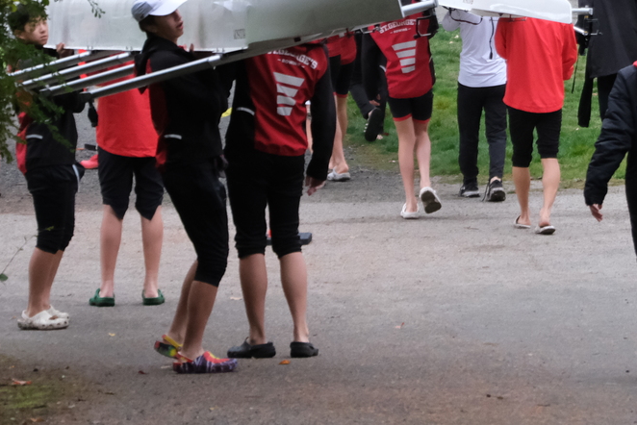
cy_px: 18
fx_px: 5133
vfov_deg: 4.7
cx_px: 402
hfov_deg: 7.1
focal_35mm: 290
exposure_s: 1/500
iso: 3200
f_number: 6.3
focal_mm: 80.2
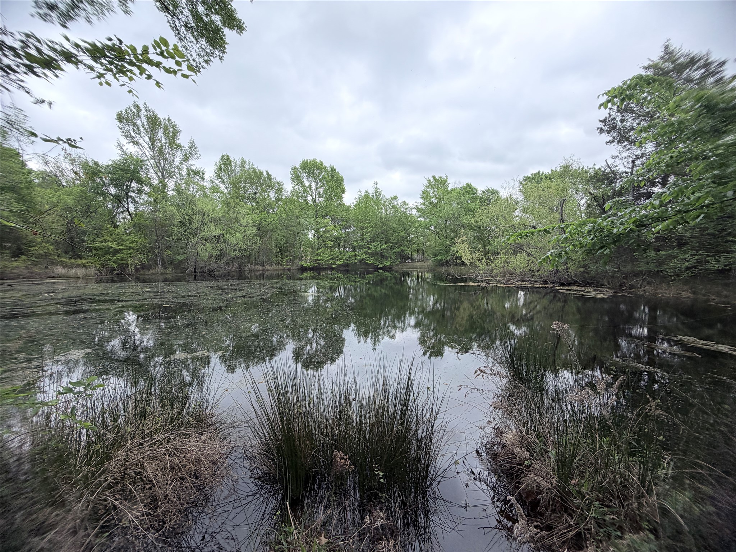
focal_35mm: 14
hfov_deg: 102.1
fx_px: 298
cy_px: 276
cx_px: 368
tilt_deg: -3.3
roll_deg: -0.3
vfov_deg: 85.7
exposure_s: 1/549
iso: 40
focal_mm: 2.22
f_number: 2.2
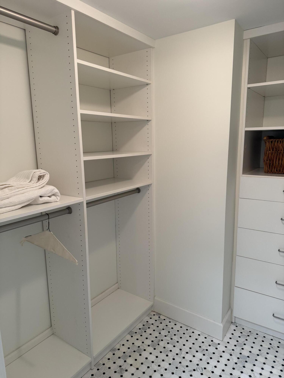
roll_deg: +1.1
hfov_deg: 56.8
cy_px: 189
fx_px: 263
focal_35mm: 24
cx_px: 142
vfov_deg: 71.6
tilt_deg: -9.3
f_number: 1.78
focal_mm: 6.76
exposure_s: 1/60
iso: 160
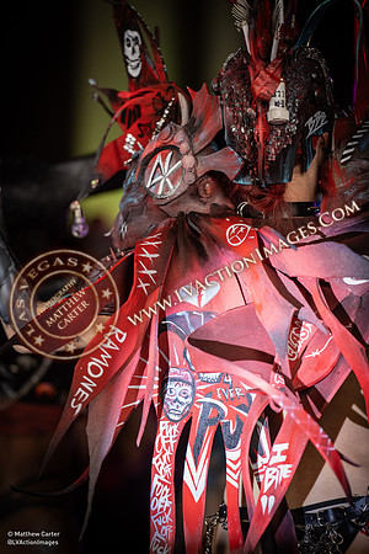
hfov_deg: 6.9
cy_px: 277
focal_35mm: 200
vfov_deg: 10.3
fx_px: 3075
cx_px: 184
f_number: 2.8
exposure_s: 1/400
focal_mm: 200
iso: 1250
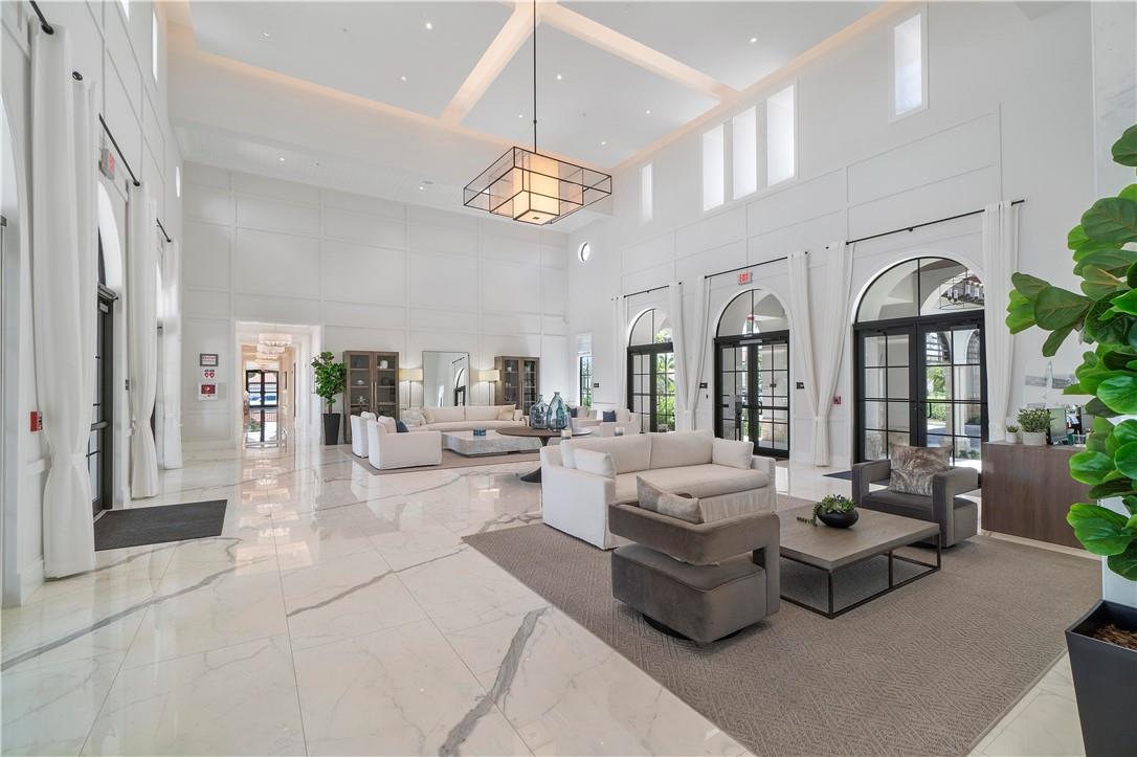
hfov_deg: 100.4
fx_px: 474
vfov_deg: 77.3
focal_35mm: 15
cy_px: 378
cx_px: 568
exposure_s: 1/10
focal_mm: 10
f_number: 11
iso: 160
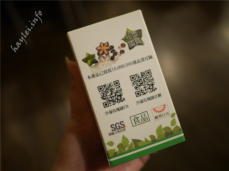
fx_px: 198
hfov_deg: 60.0
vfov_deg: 46.8
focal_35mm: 30
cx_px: 114
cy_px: 86
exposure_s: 1/60
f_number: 1.7
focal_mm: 15
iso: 400
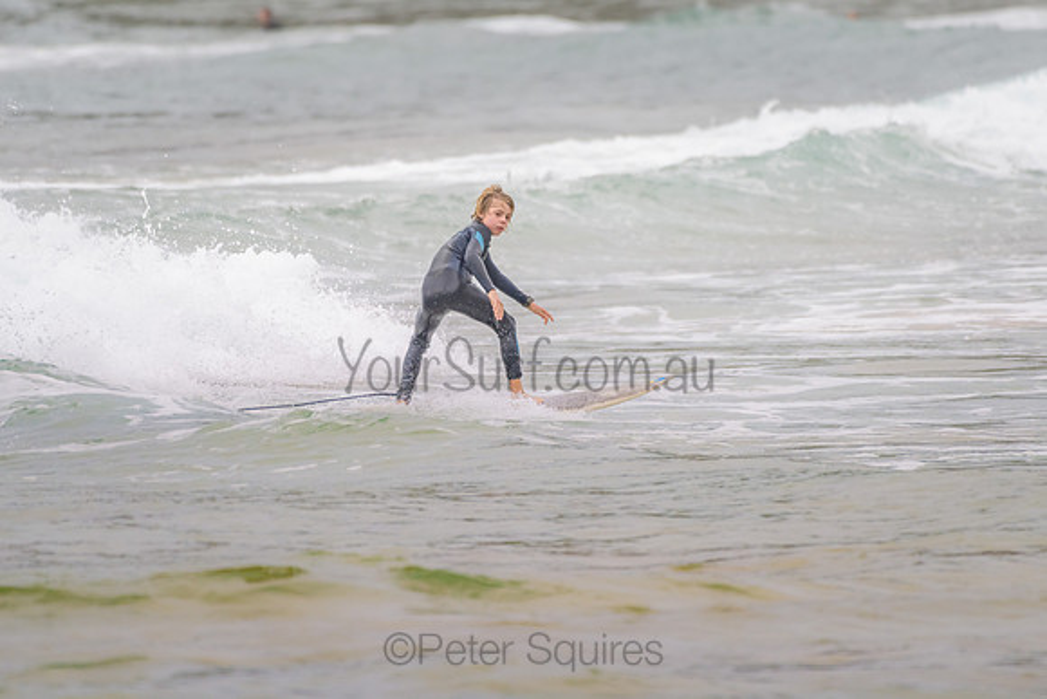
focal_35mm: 613
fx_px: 17830
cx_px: 532
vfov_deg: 2.2
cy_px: 292
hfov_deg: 3.4
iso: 320
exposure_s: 1/800
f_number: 5.6
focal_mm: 500
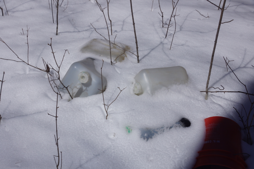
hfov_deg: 37.9
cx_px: 127
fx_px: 370
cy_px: 84
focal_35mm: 52
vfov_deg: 25.7
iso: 100
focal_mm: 35
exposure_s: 1/200
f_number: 13
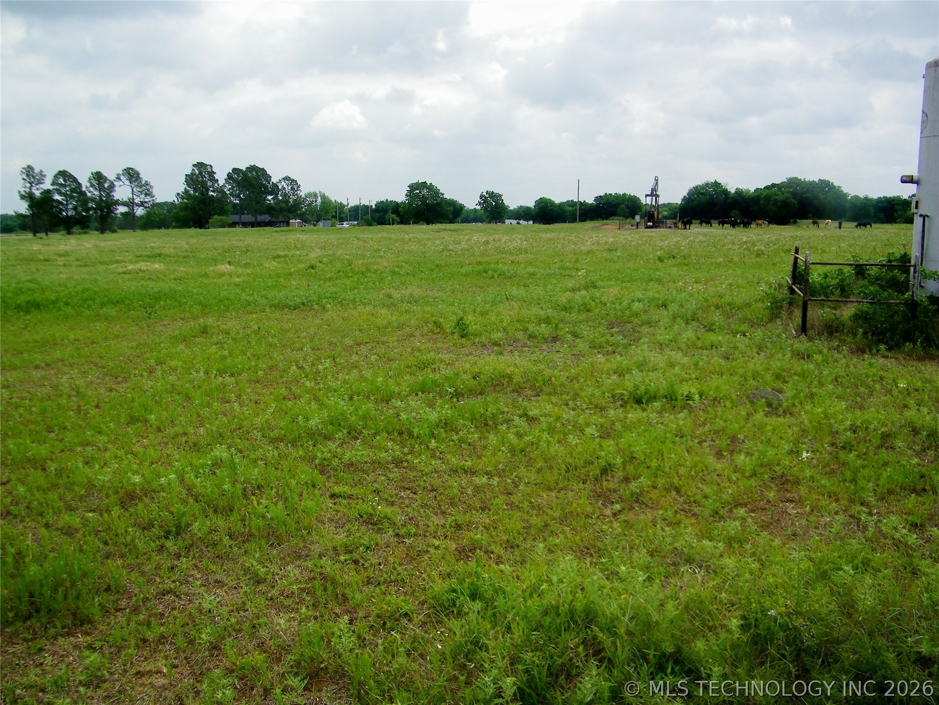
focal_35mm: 30
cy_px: 352
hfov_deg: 60.0
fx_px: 814
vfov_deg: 46.8
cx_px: 470
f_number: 7.2
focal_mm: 5.4
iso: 80
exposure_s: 1/250
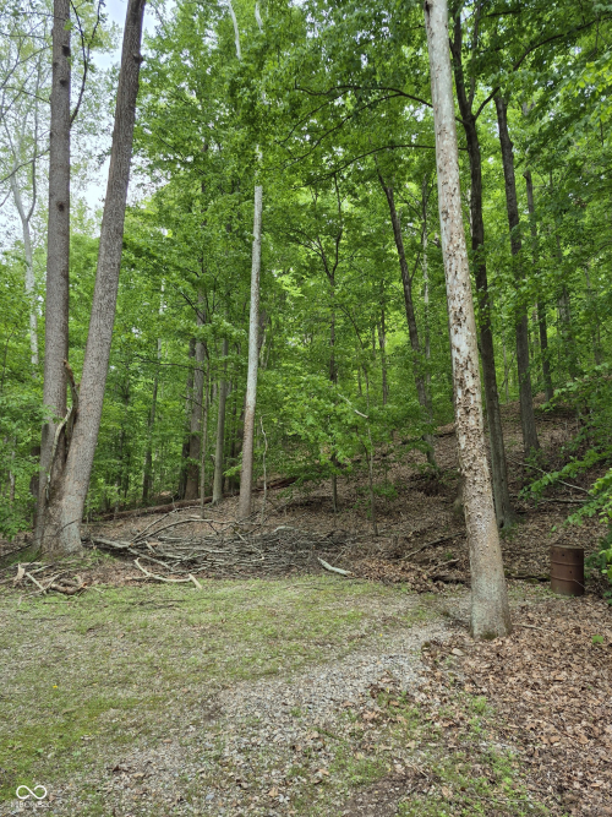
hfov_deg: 58.9
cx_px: 306
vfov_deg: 73.9
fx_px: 542
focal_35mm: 23
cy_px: 408
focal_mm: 5.4
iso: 25
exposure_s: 1/449
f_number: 1.8
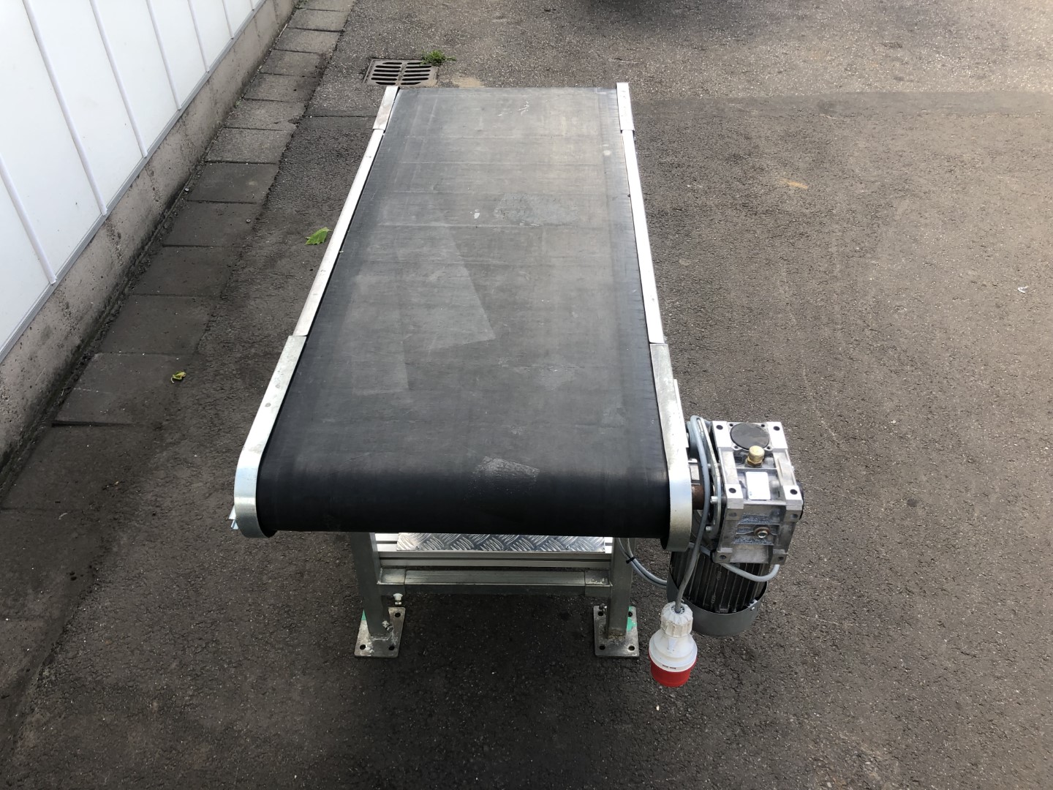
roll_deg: +1.8
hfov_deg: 63.4
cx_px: 526
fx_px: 852
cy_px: 395
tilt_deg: -41.2
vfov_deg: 49.7
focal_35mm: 28
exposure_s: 1/134
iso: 20
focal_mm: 4
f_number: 1.8
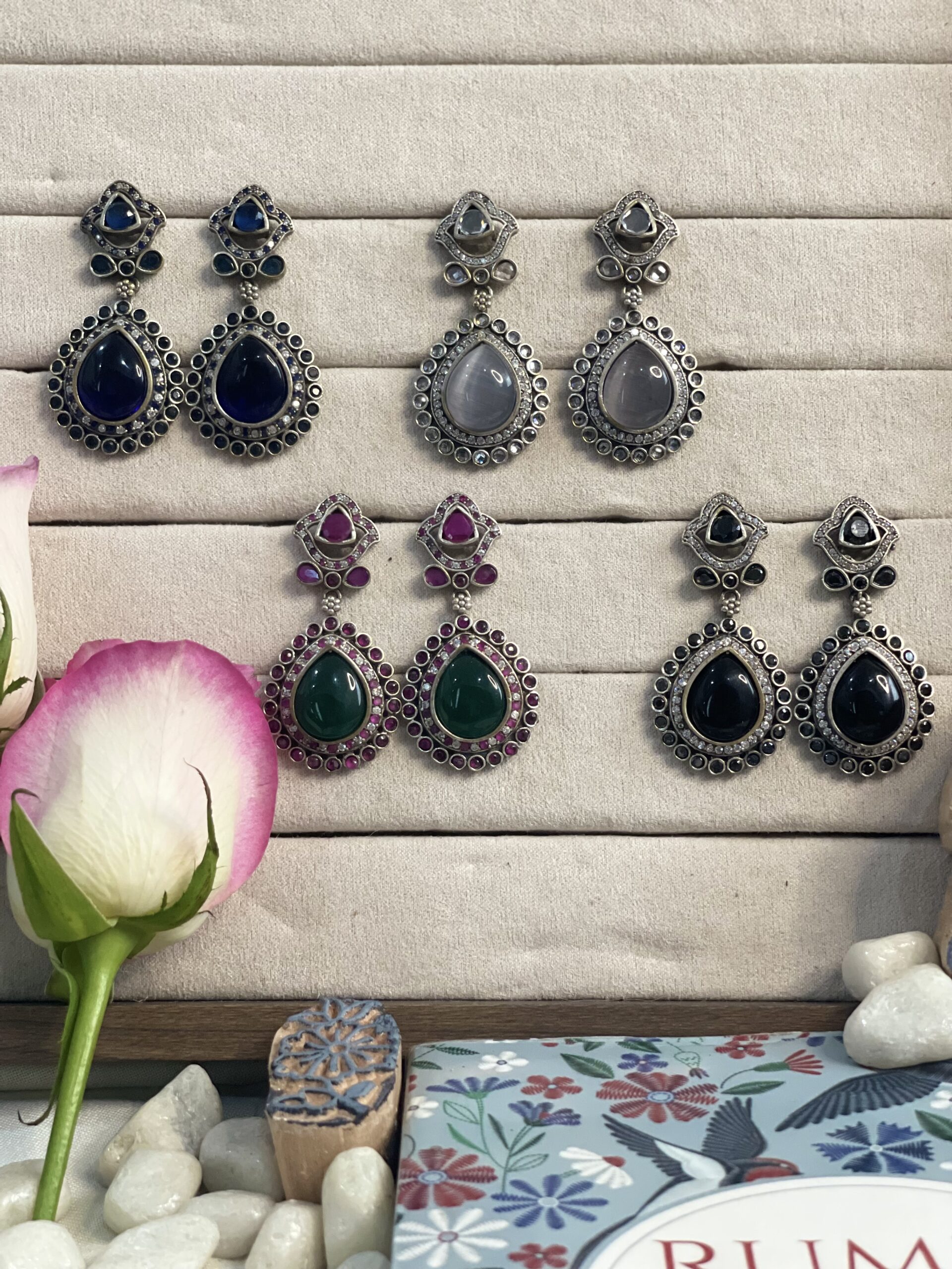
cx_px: 476
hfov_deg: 22.9
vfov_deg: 30.3
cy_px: 634
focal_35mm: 64
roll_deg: +1.1
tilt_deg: -13.4
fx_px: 2347
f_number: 2.2
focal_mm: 7.5
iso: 250
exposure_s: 1/40
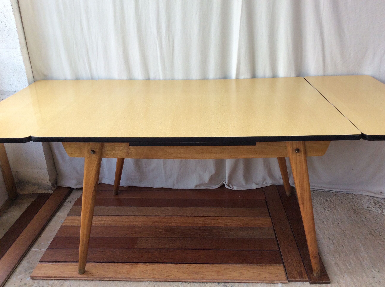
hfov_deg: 56.9
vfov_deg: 44.1
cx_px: 192
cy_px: 144
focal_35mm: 32
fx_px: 355
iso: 50
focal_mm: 3.3
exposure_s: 1/100
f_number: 2.4
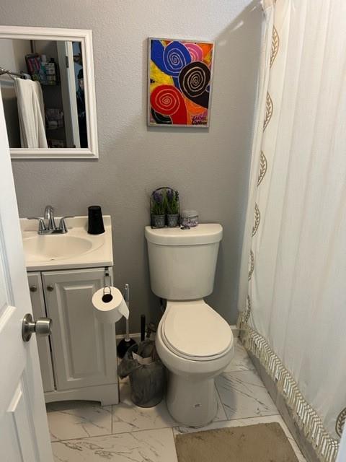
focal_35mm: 26
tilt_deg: -18.9
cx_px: 173
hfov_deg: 53.1
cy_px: 231
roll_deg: -1.2
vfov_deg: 67.3
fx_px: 347
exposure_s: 1/60
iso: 200
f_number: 1.5
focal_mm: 5.7
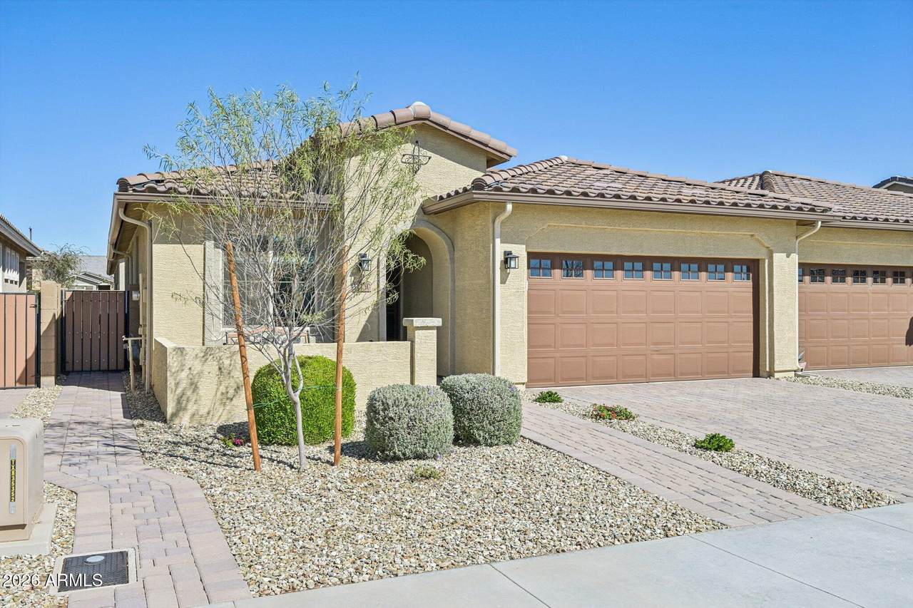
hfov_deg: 61.9
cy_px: 304
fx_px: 761
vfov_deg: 43.6
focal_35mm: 30
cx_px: 456
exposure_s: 1/640
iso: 100
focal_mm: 30
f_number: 8
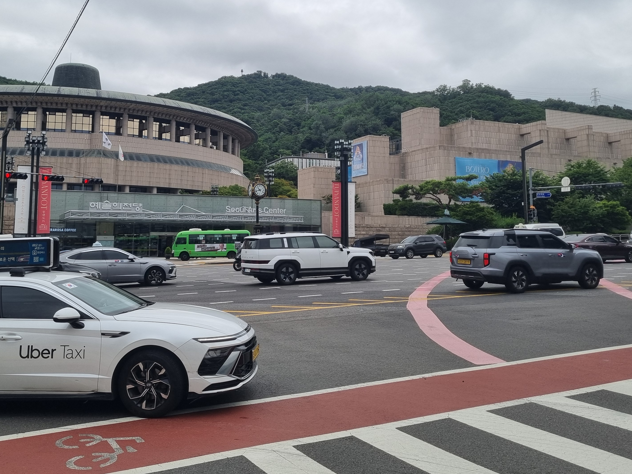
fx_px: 676
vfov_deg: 38.3
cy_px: 161
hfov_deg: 50.0
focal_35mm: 37
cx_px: 278
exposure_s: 1/2536
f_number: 1.8
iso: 50
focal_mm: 5.4
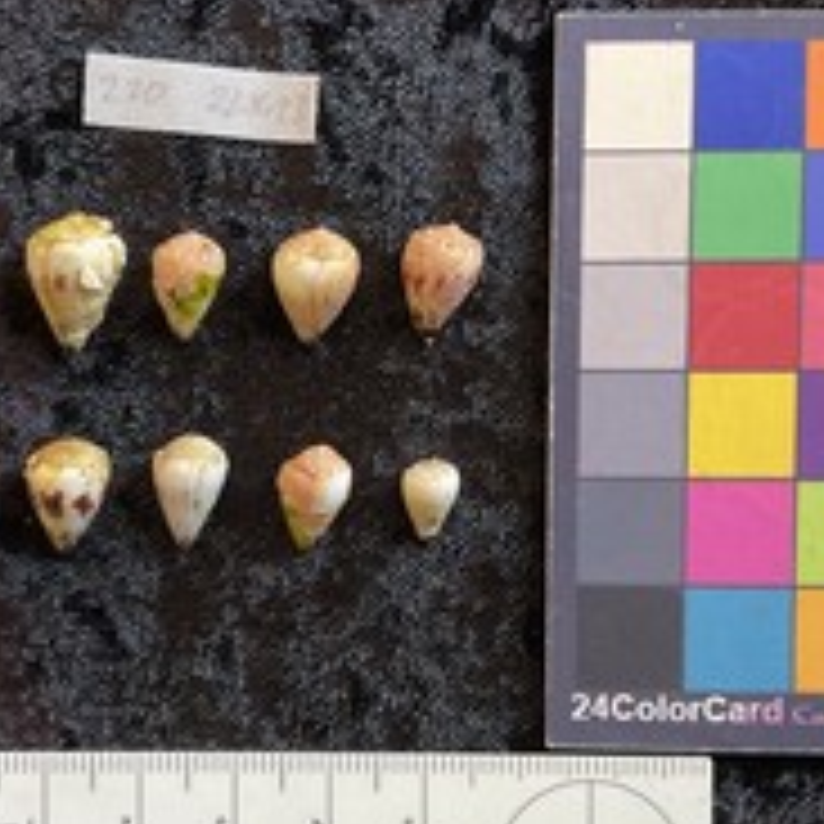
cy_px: 471
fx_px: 1320
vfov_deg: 34.6
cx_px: 333
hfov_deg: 34.6
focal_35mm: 49
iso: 80
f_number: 1.8
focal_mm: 3
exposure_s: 1/50
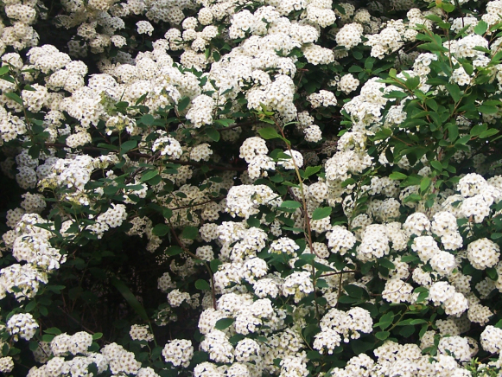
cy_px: 118
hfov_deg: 28.5
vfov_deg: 21.8
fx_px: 972
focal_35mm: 67
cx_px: 377
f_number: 2.8
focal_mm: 6.3
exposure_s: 1/250
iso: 80
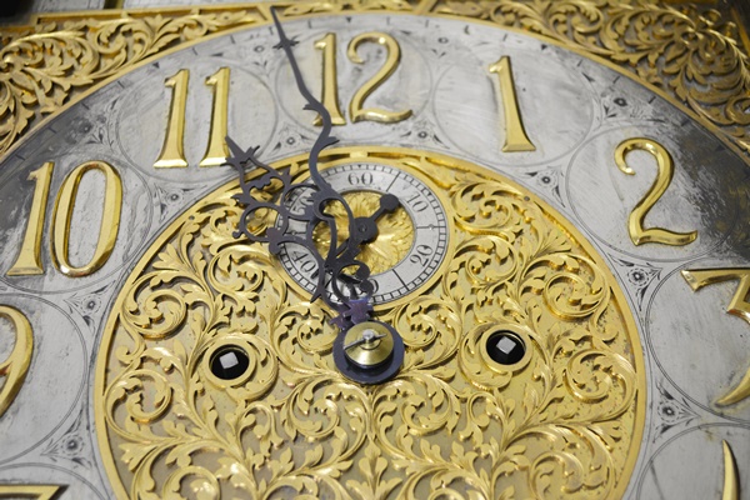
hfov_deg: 43.6
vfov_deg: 29.9
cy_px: 250
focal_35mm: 45
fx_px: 937
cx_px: 375
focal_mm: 30
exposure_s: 1/60
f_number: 4.5
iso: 640
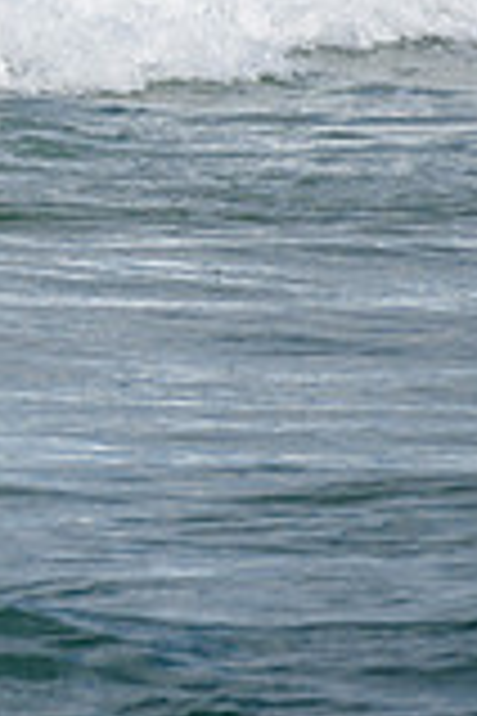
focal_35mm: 2228
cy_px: -124
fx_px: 44278
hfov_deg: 0.6
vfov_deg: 0.9
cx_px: -616
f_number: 5.6
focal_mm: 500
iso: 110
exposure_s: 1/1250
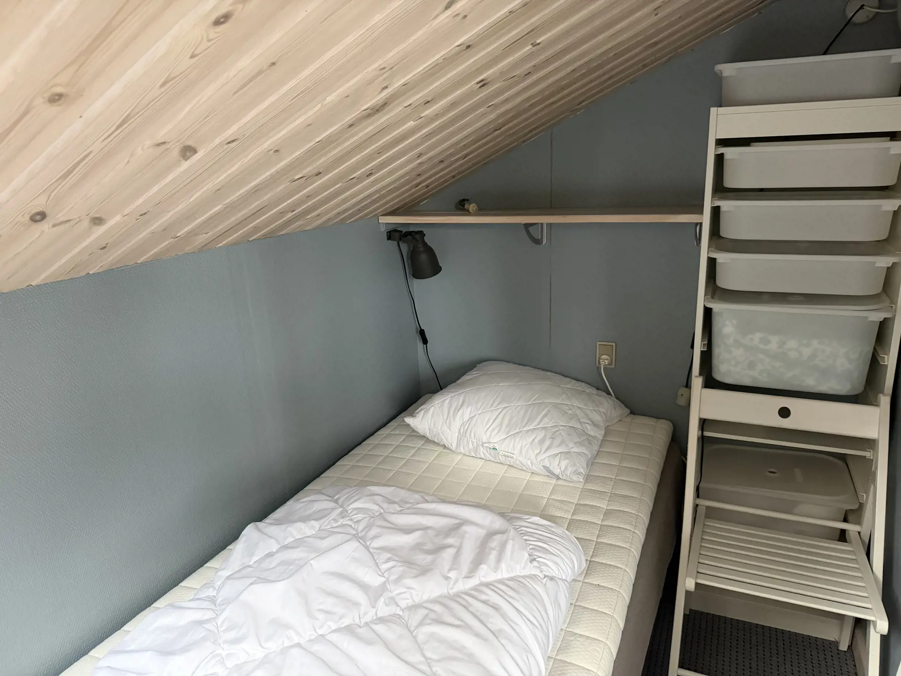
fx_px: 625
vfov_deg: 56.8
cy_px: 338
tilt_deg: -16.8
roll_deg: +3.6
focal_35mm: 24
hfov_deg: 71.6
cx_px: 450
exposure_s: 1/50
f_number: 1.78
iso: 800
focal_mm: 6.76
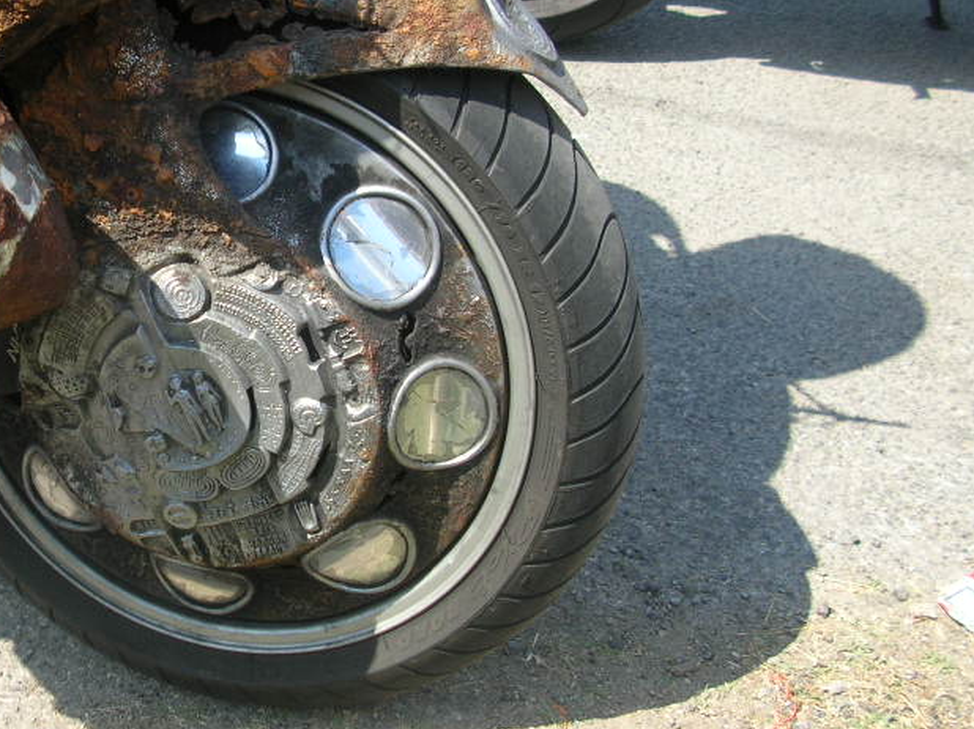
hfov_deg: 32.3
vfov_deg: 25.2
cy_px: 315
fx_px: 1631
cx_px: 181
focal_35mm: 58
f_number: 2.8
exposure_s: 1/427
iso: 50
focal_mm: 5.8
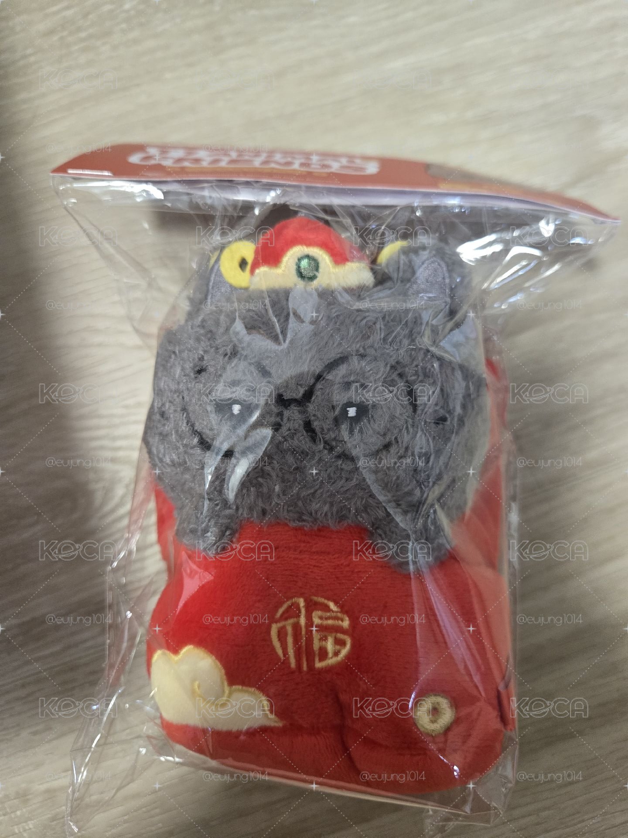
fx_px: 556
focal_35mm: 23
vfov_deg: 73.9
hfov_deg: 58.9
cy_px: 419
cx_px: 314
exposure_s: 1/120
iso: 640
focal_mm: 5.4
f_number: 1.8
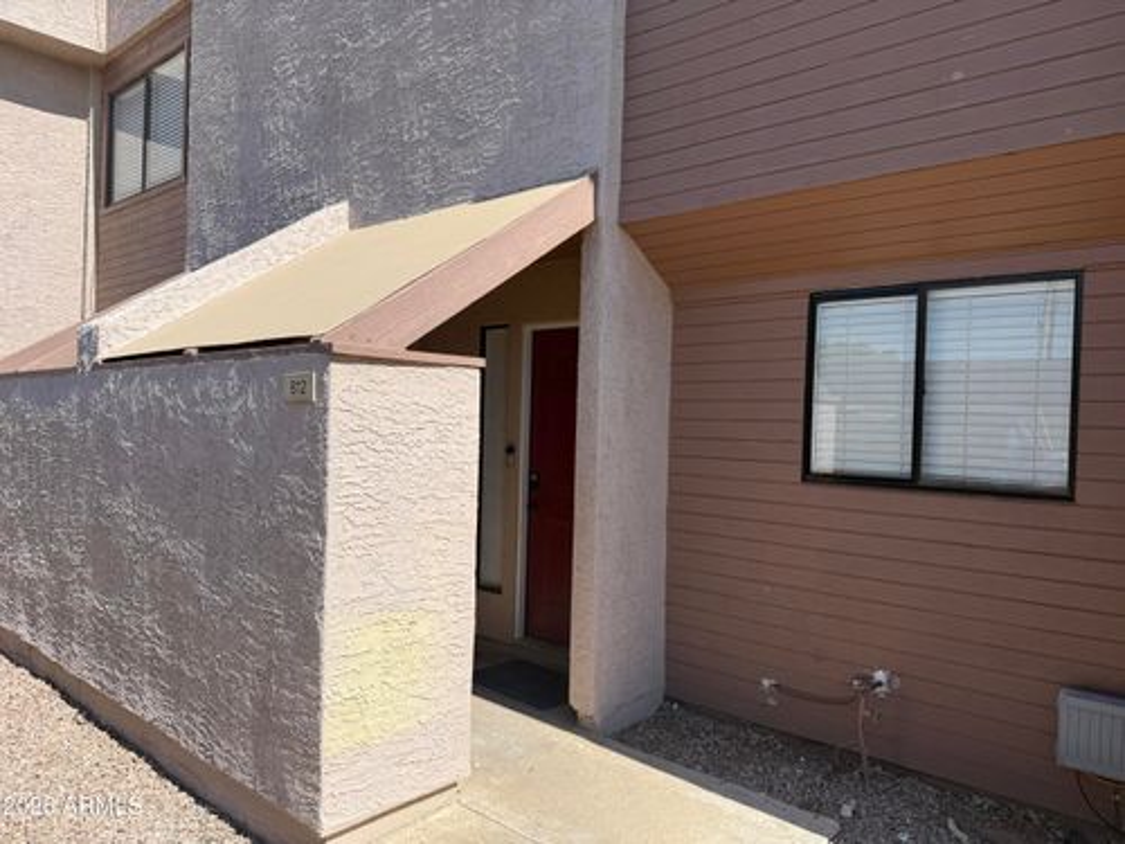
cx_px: 562
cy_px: 422
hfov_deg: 71.6
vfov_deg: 56.8
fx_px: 780
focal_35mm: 24
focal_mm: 6.76
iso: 80
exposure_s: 1/4167
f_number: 1.78
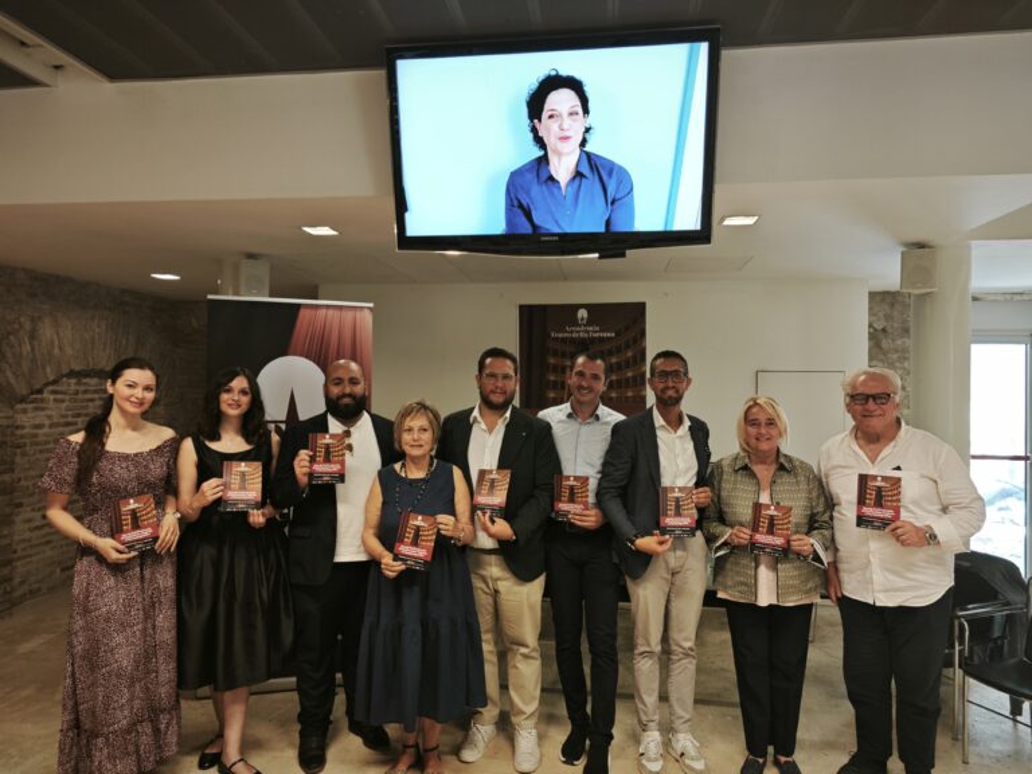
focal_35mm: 23
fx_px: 686
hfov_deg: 73.9
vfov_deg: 58.9
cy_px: 387
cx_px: 516
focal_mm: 5.43
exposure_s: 1/50
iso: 80
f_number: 1.8
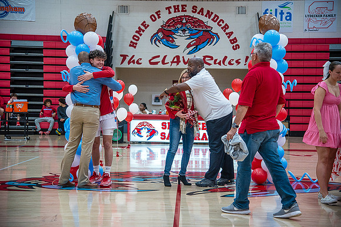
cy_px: 114
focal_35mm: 70
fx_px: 663
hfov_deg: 28.9
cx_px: 170
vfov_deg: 19.4
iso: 2000
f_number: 4
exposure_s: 1/320
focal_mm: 70
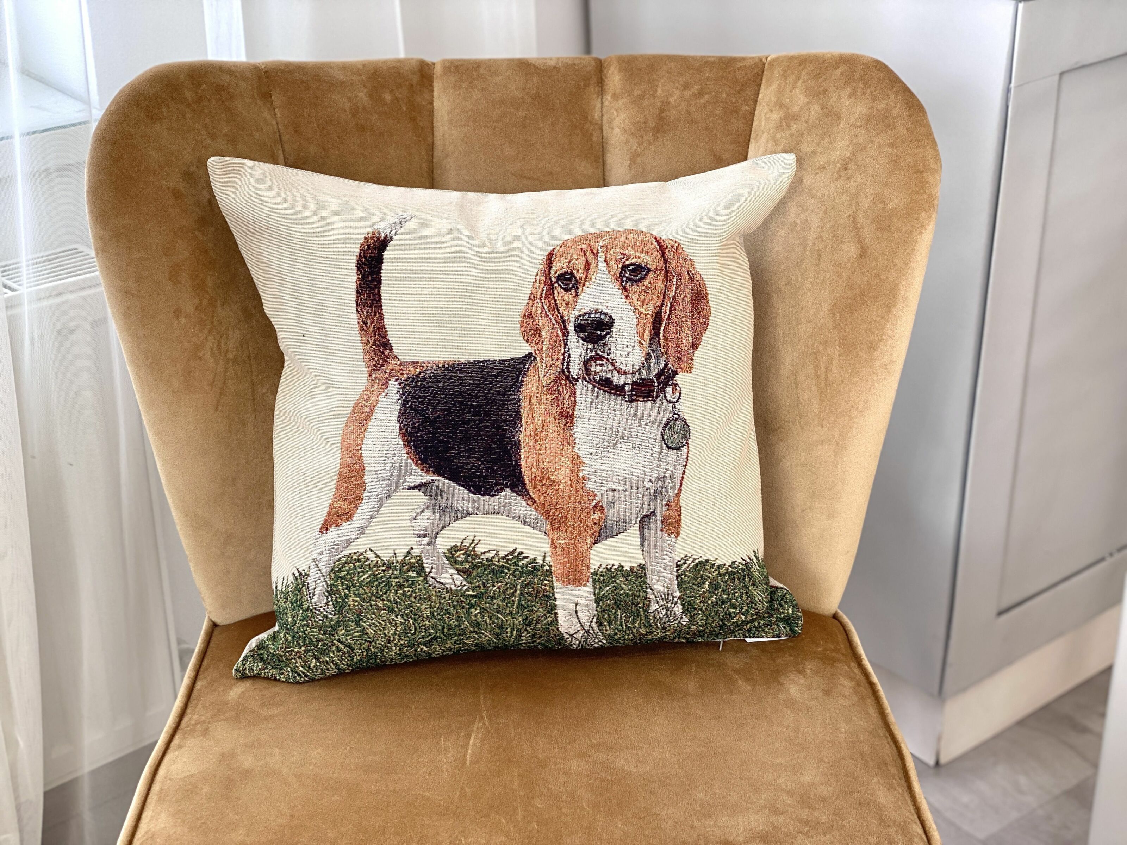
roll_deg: +0.3
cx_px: 564
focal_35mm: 52
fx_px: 1693
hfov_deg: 36.8
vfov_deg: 28.0
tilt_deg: -24.8
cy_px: 422
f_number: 2
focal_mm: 6
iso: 50
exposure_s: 1/122
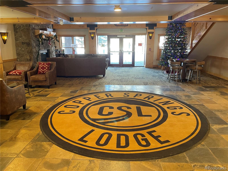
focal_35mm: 26
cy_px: 86
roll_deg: +0.4
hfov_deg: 67.3
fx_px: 171
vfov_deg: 53.1
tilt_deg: -12.4
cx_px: 114
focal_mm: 4.2
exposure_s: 1/60
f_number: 1.6
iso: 250
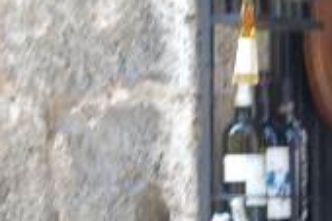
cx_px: 512
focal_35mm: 320
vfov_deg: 4.3
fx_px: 2948
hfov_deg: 6.4
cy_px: 29
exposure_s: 1/60
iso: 400
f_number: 8
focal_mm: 55
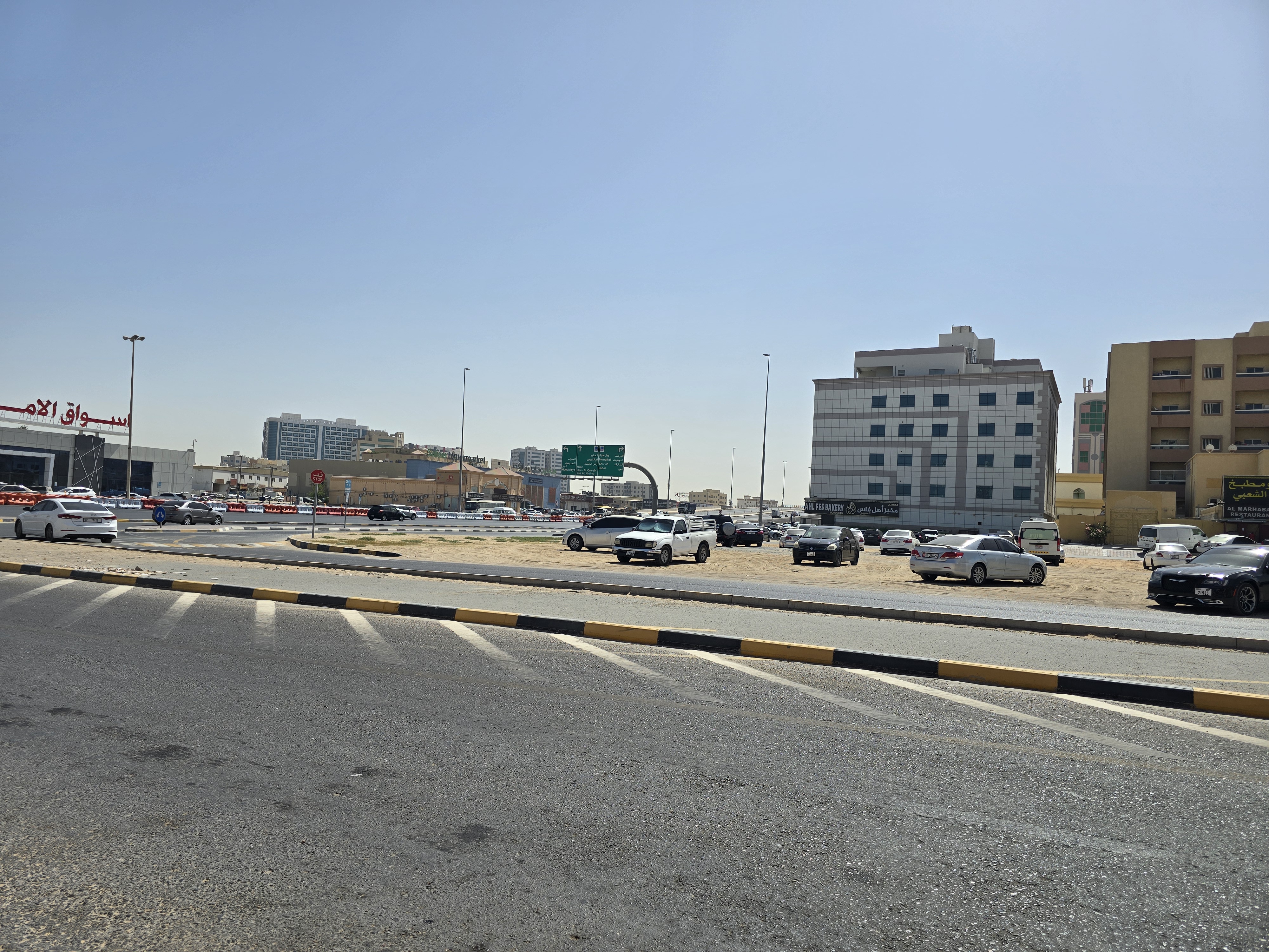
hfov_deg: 73.9
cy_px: 476
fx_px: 843
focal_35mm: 23
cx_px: 634
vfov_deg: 58.9
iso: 12
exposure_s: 1/1601
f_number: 1.7
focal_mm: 6.3
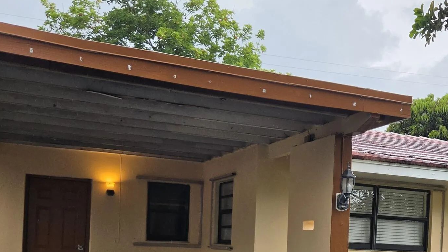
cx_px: 389
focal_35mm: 55
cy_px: 268
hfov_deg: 35.9
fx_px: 653
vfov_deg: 20.9
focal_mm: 5.4
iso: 80
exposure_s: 1/666
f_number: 1.8
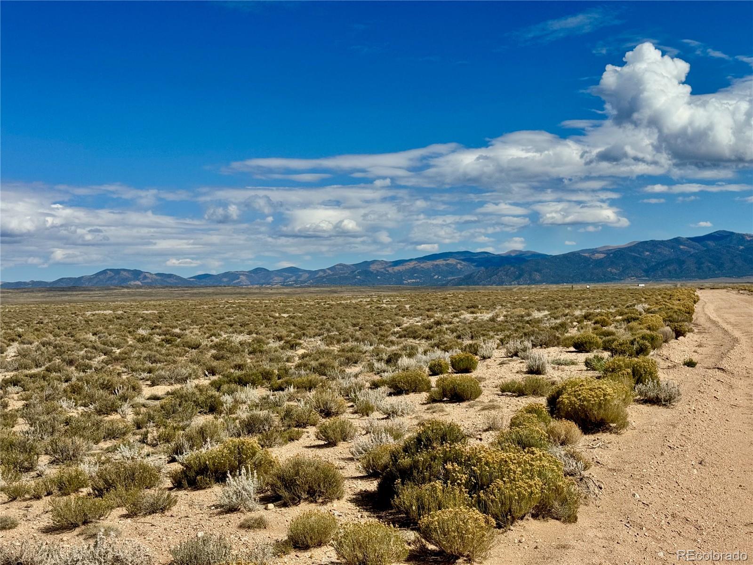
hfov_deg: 39.7
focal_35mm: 48
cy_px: 282
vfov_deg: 30.3
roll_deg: +0.8
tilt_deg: +0.5
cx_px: 376
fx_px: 1044
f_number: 1.78
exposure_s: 1/9009
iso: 64
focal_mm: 6.76
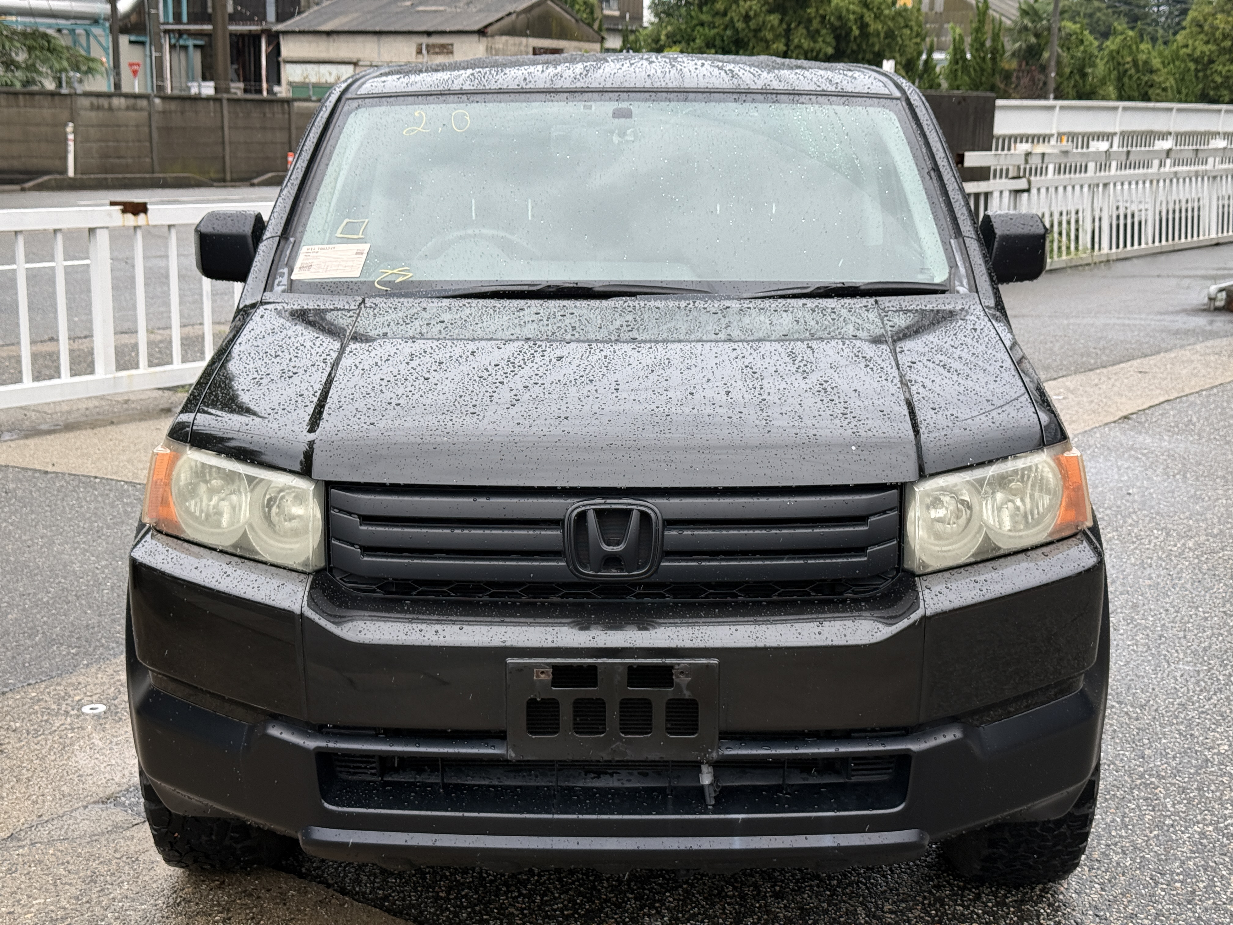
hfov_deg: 39.7
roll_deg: -1.2
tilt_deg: -11.7
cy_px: 462
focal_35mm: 48
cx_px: 616
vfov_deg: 30.3
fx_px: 1710
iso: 64
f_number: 1.78
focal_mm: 6.76
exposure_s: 1/778
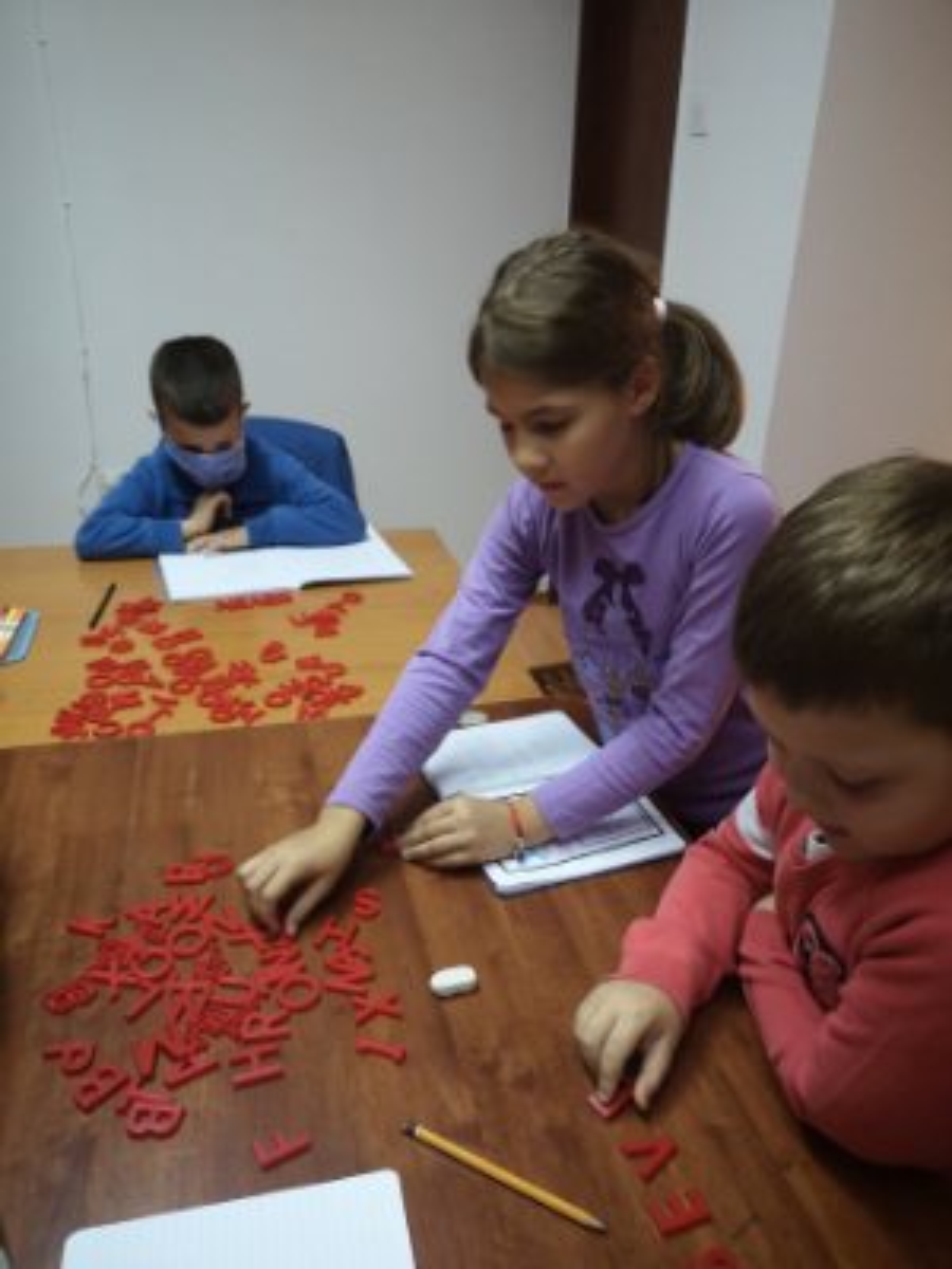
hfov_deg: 51.4
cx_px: 476
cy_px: 634
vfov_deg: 65.3
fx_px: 990
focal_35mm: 27
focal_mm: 5.6
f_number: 1.8
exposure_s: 1/100
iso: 640
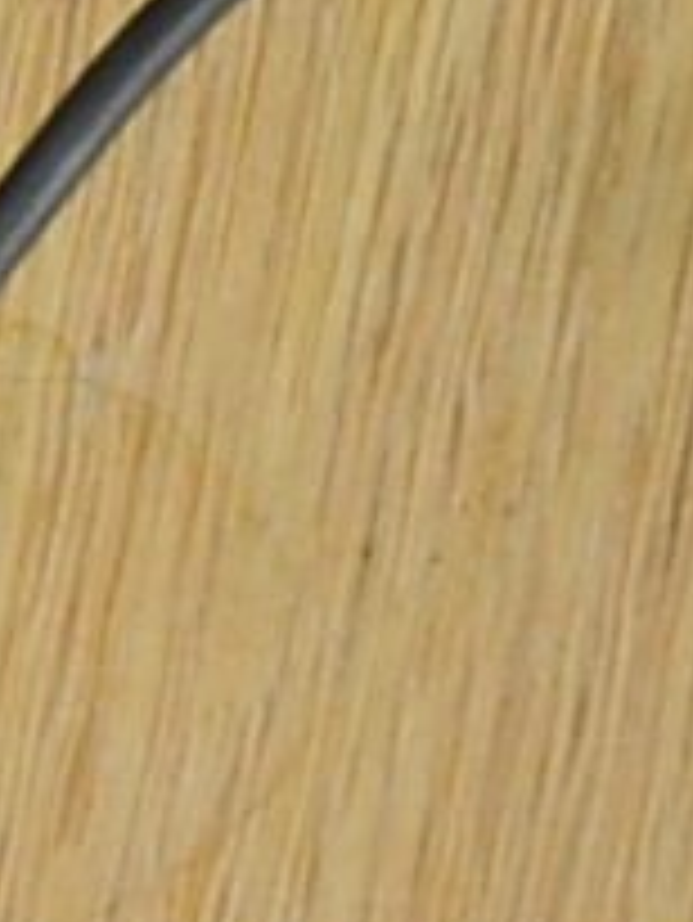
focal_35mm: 634
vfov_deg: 3.1
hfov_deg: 2.3
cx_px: -3186
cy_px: 1468
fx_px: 16906
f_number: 5
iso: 200
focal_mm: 44
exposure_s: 1/60
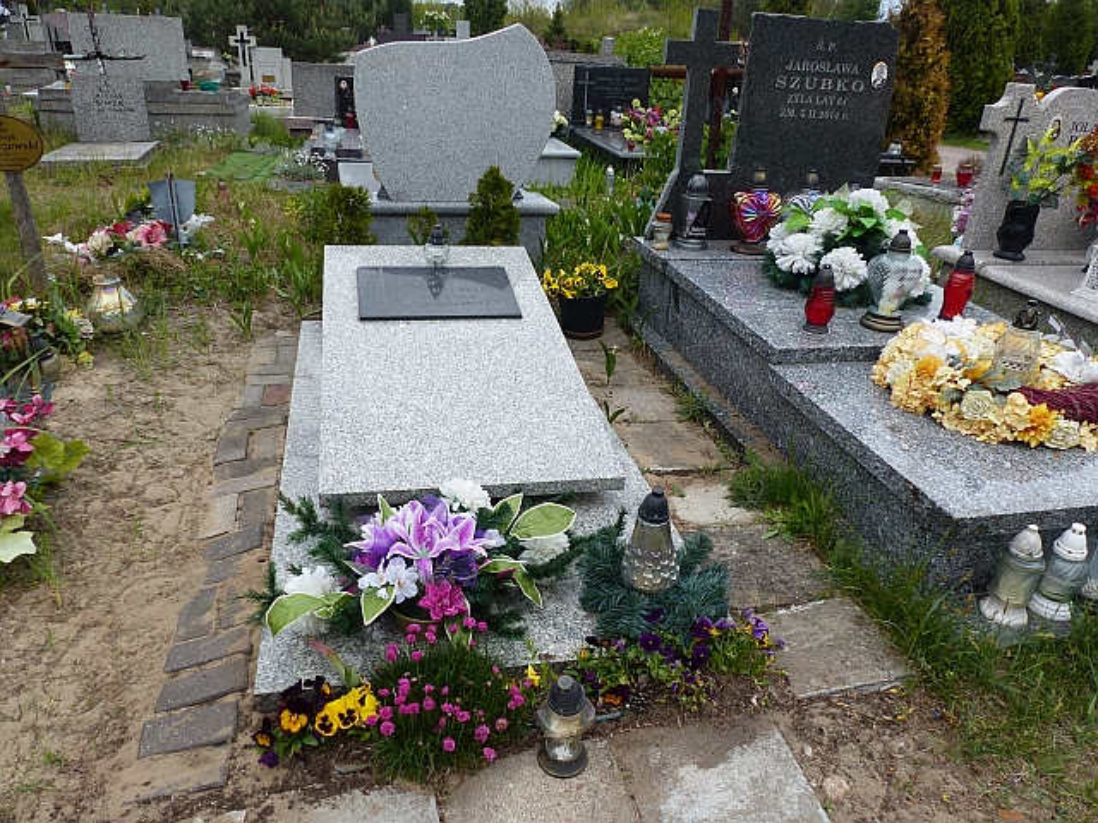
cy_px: 412
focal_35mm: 25
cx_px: 549
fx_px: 793
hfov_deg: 69.4
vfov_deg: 54.9
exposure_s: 1/320
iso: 100
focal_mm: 4.5
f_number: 4
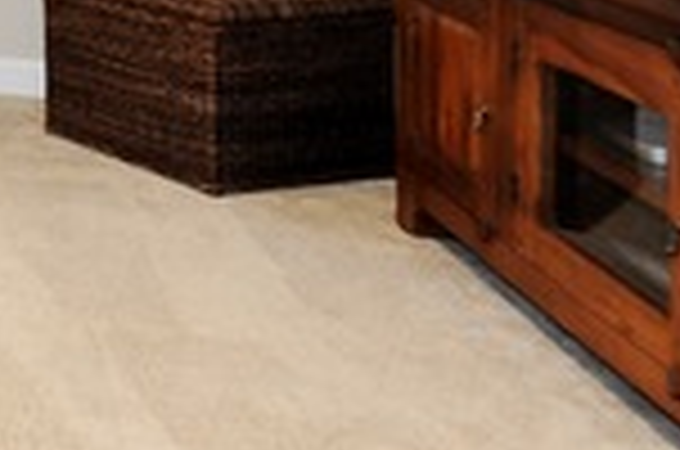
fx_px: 1282
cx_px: -558
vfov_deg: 18.0
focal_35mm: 68
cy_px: -202
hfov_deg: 20.5
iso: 200
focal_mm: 16
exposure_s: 1
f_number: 8
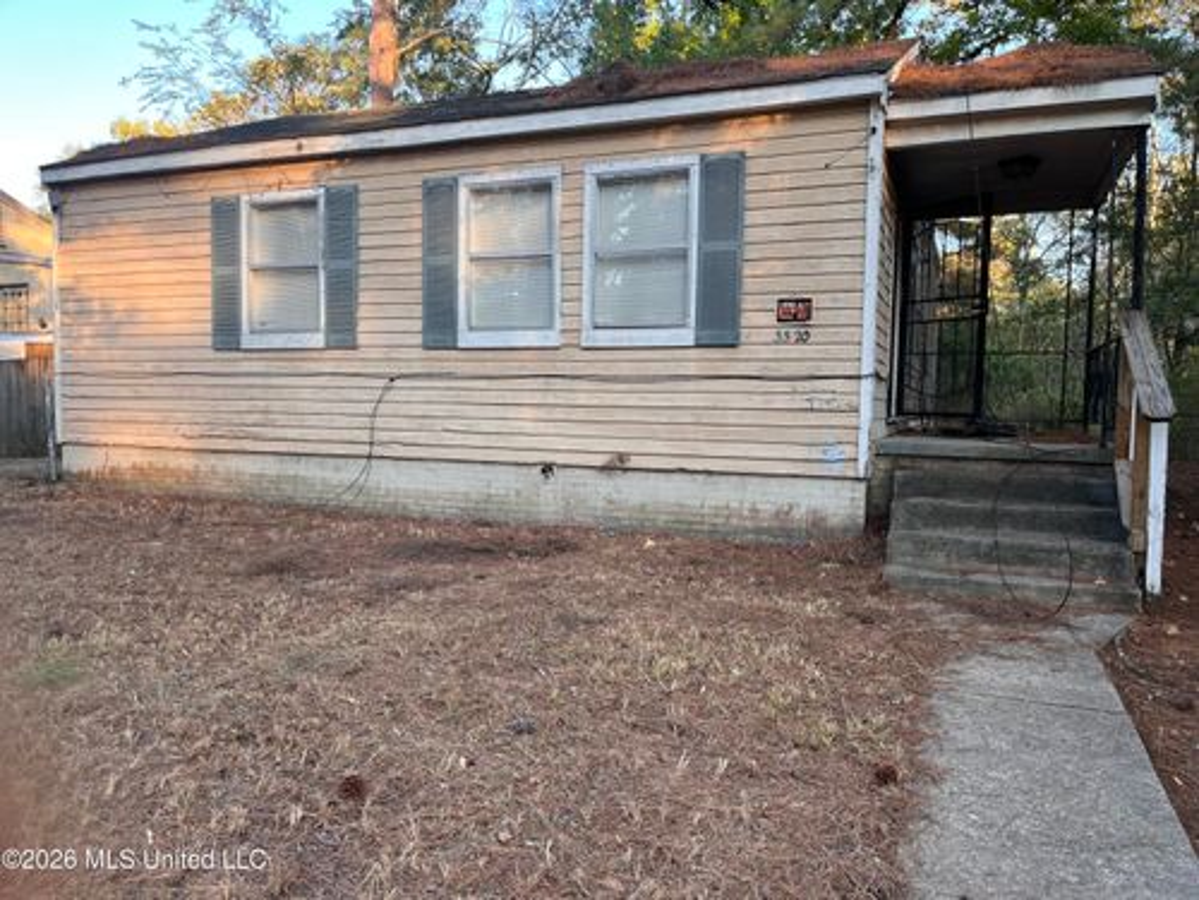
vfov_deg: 53.1
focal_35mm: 26
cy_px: 450
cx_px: 600
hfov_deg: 67.3
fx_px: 901
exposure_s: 1/122
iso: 32
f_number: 1.6
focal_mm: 5.1
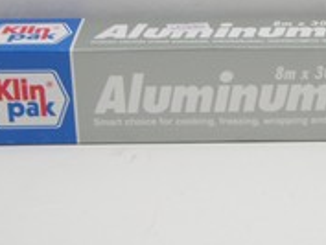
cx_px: 269
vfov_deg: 12.9
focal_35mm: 115
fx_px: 1084
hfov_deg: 17.0
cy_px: 88
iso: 200
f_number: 4
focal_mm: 9.13
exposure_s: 1/30
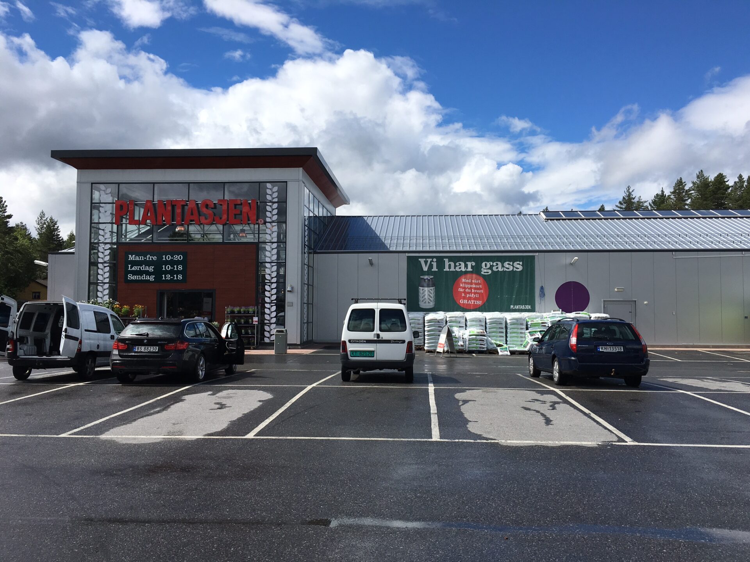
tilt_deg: +3.3
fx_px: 628
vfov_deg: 48.2
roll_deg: -0.1
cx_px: 375
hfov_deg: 61.7
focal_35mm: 29
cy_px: 281
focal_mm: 4.15
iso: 25
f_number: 2.2
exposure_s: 1/2198
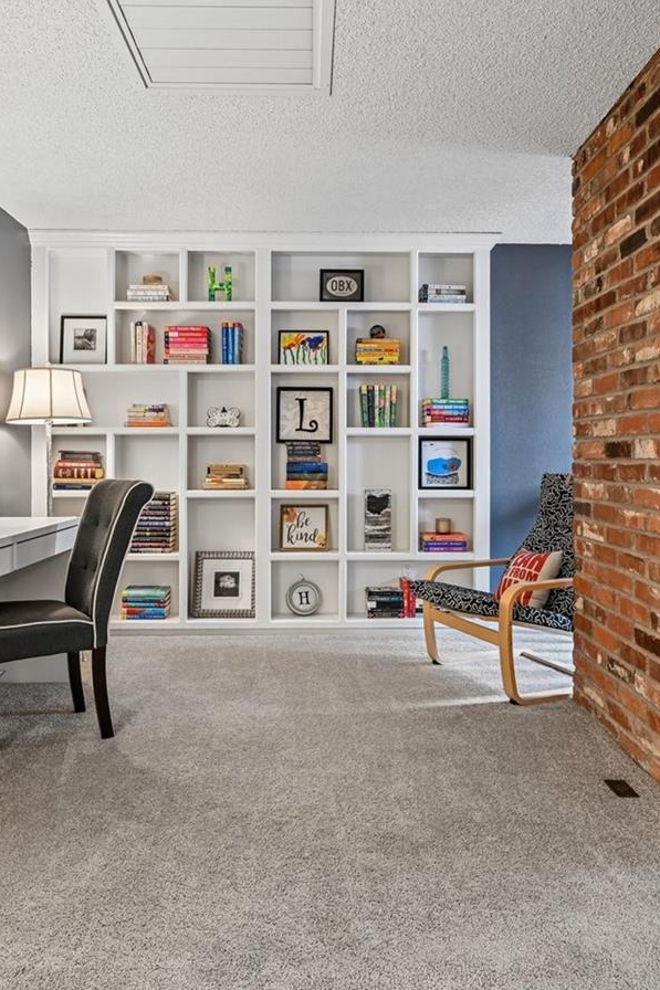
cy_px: 455
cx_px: 321
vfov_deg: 71.4
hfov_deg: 51.3
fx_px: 688
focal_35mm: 25
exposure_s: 1/5
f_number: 9
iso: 400
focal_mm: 14
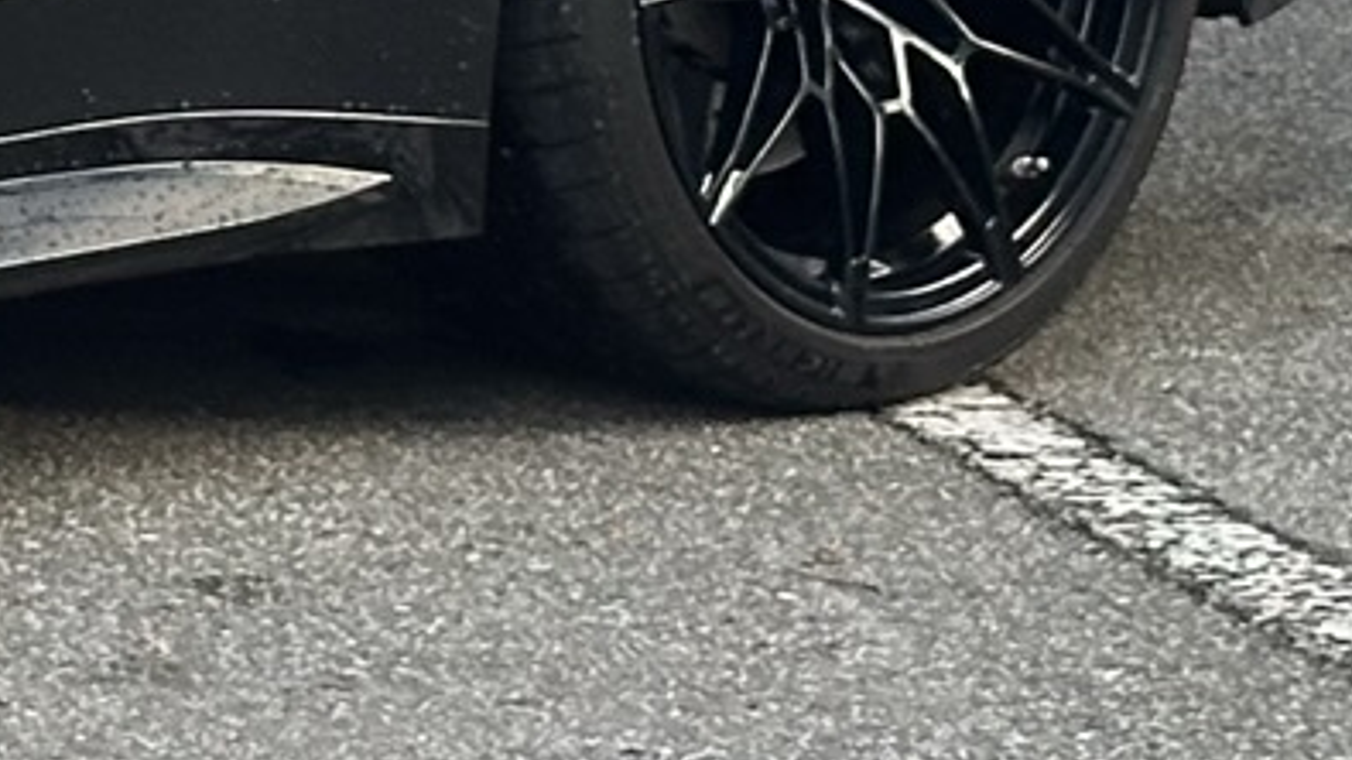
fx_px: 9713
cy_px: -705
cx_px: -1746
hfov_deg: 7.5
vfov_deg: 4.4
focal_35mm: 271
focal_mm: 6.86
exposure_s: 1/406
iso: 64
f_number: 1.78
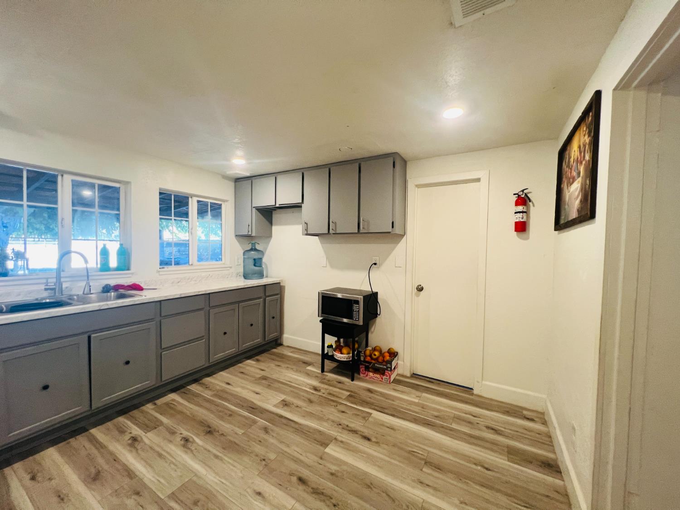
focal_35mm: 13
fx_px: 255
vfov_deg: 89.9
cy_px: 255
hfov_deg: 106.2
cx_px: 340
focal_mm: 1.57
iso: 250
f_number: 1.8
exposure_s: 1/99
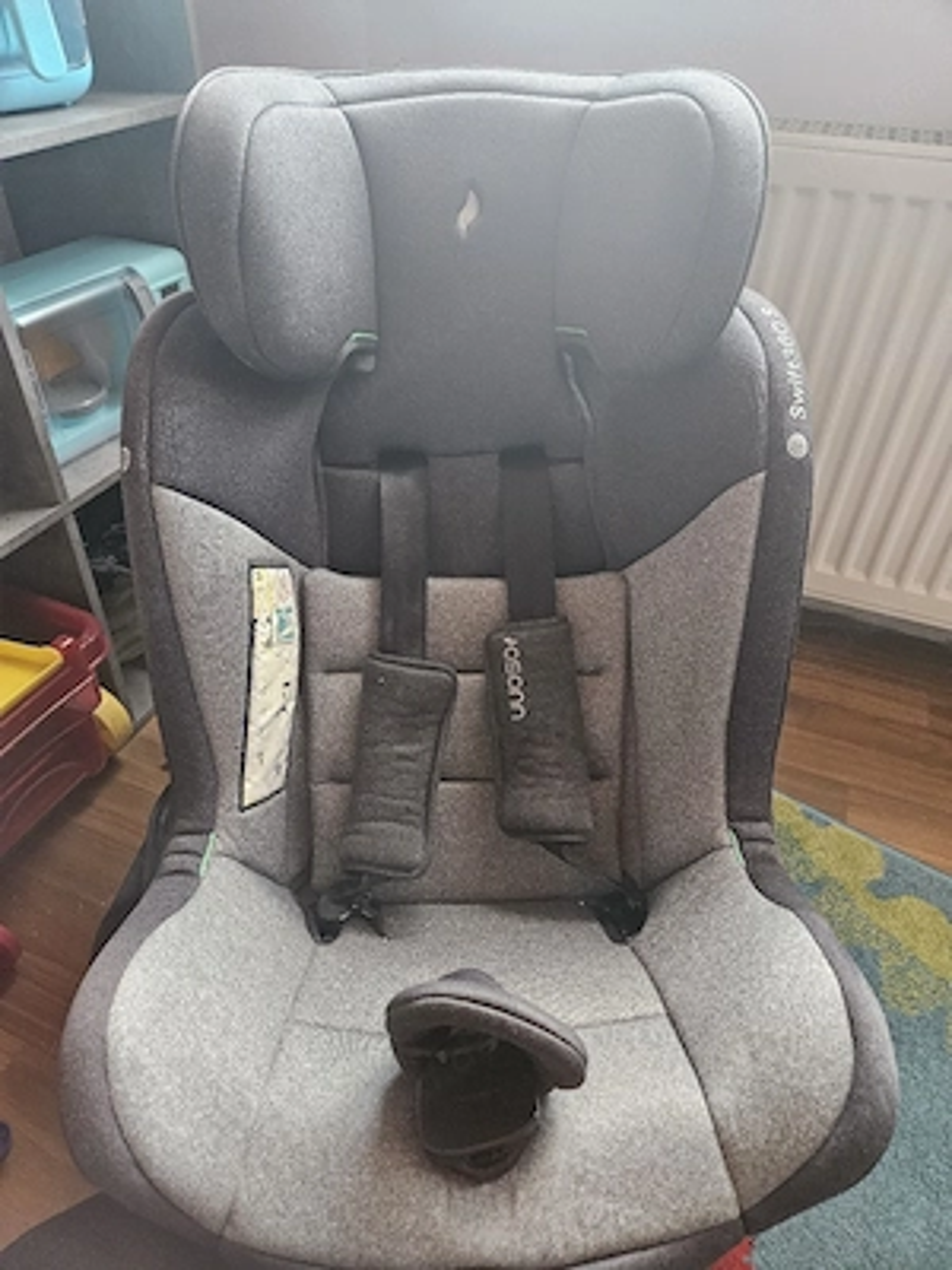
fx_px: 843
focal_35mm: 23
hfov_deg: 58.9
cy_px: 635
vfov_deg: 73.9
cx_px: 476
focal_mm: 5.4
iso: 1000
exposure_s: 1/101
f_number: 1.8
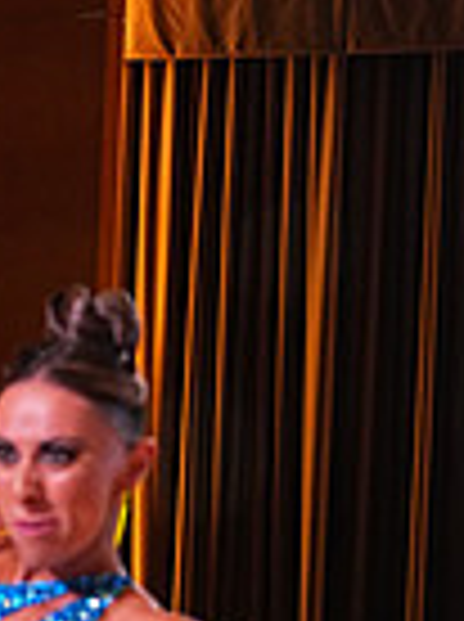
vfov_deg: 6.9
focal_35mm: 283
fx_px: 5074
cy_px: 904
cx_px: 588
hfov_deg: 5.2
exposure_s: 1/320
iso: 4000
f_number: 5
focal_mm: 70
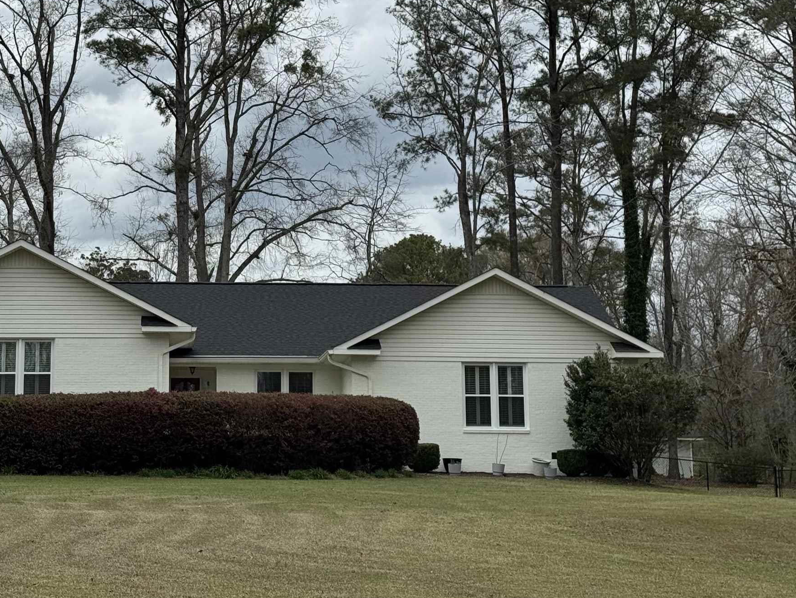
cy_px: 147
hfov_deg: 23.1
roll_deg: -0.5
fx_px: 1932
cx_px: 244
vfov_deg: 17.5
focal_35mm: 84
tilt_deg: +10.8
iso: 64
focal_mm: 6.76
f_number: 1.78
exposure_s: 1/3425
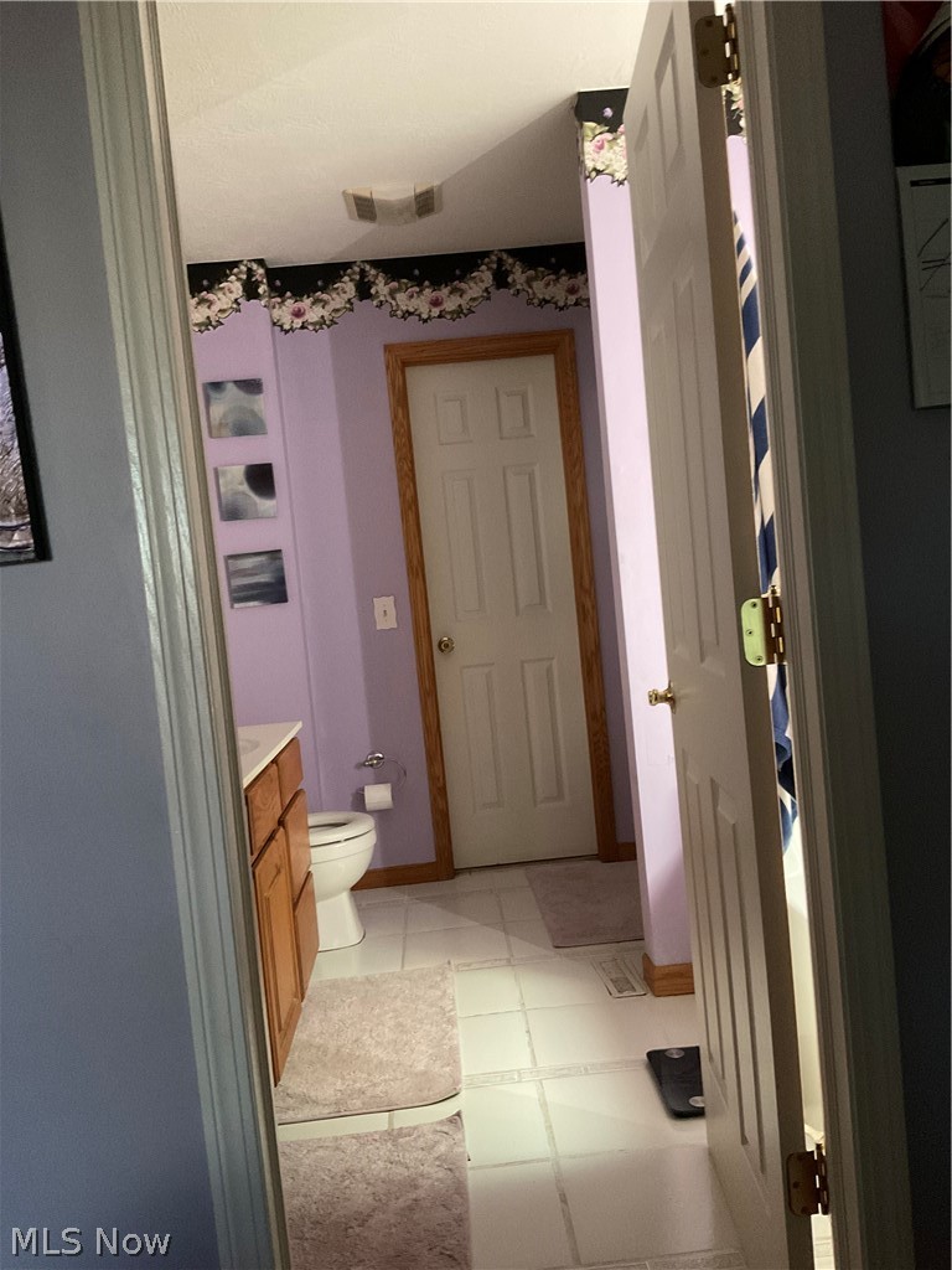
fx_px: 1063
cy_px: 635
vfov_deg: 61.7
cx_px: 476
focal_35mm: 29
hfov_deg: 48.2
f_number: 1.8
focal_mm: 3
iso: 400
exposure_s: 1/30
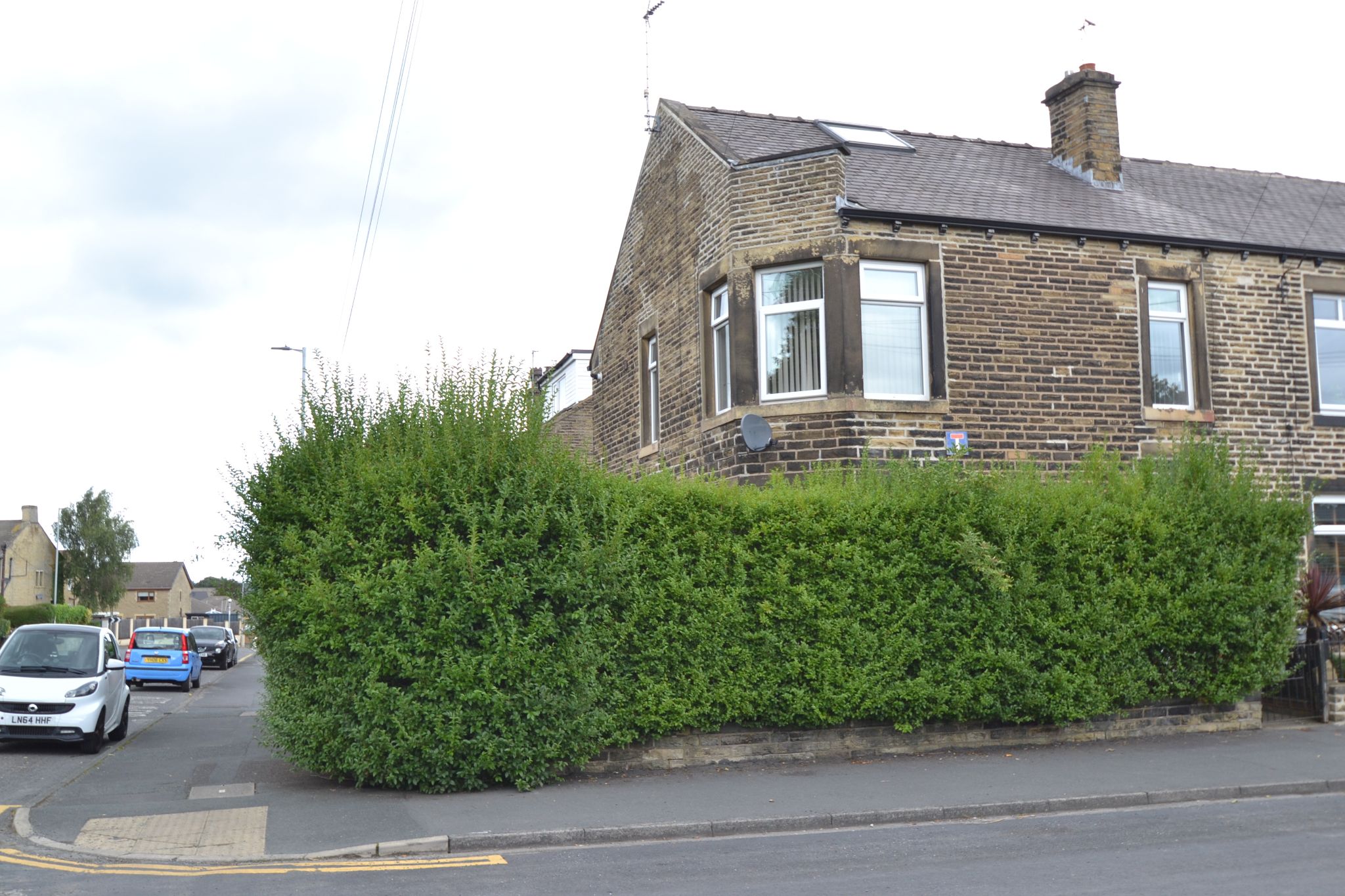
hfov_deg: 57.2
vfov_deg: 40.0
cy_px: 448
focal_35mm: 33
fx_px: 1233
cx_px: 672
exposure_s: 1/125
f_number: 5.6
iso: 320
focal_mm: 22
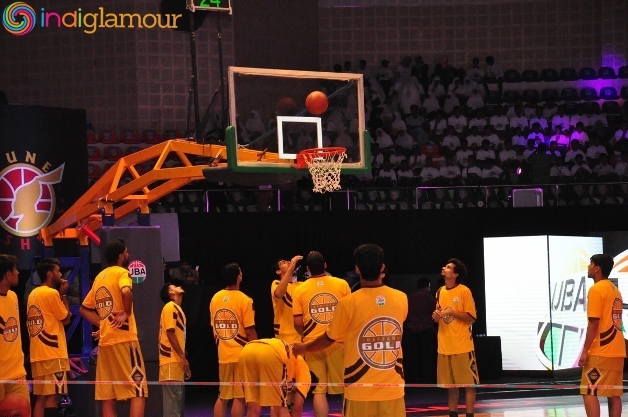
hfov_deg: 17.1
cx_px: 314
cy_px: 208
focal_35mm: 120
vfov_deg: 11.4
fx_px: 2091
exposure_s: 1/125
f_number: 5.3
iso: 3200
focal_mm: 80
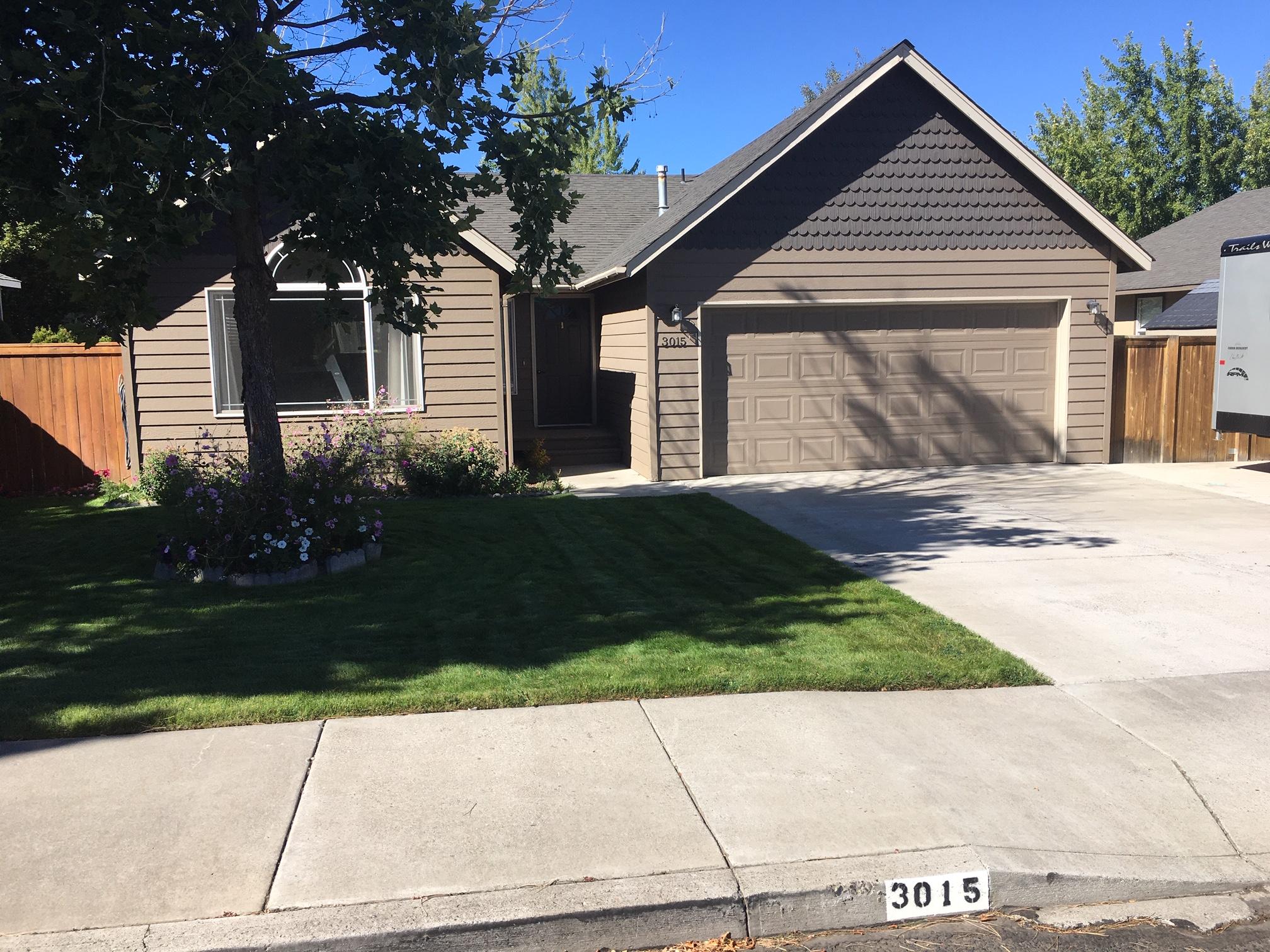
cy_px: 476
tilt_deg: -6.6
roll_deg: +0.8
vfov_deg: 48.2
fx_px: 1064
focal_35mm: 29
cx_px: 635
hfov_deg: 61.7
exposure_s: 1/986
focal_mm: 4.15
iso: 25
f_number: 2.2
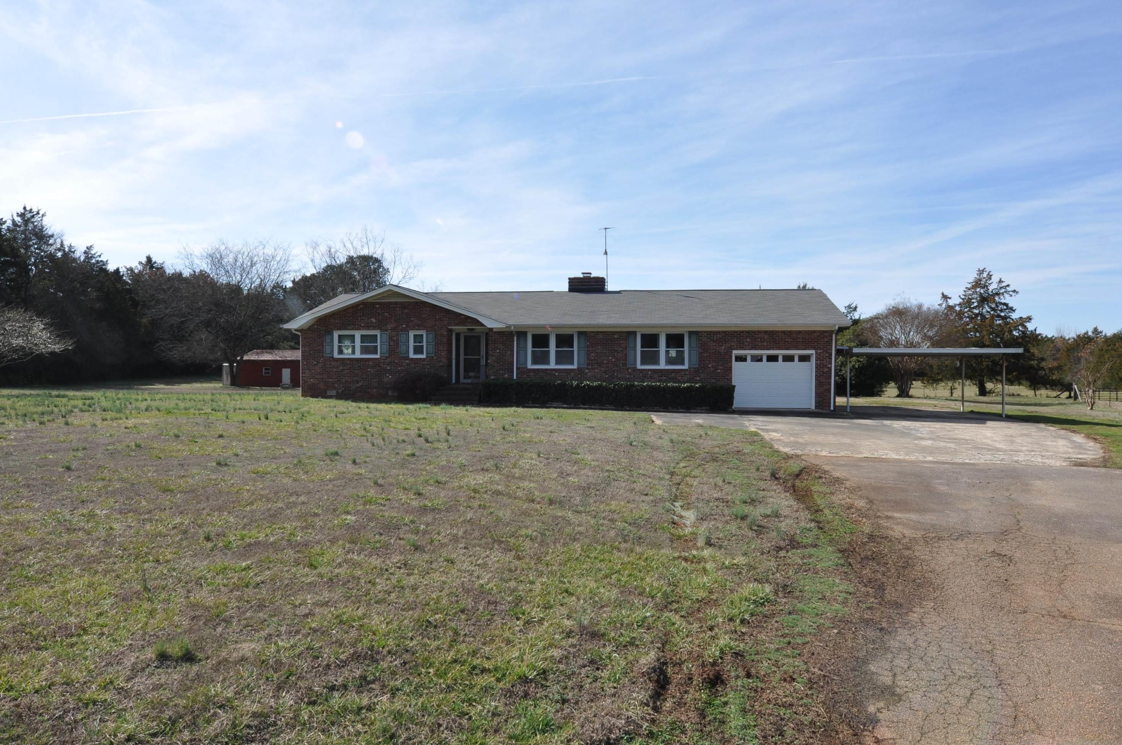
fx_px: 685
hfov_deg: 78.6
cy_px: 364
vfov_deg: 57.1
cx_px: 584
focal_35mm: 22
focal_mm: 14
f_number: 10
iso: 320
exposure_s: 1/400
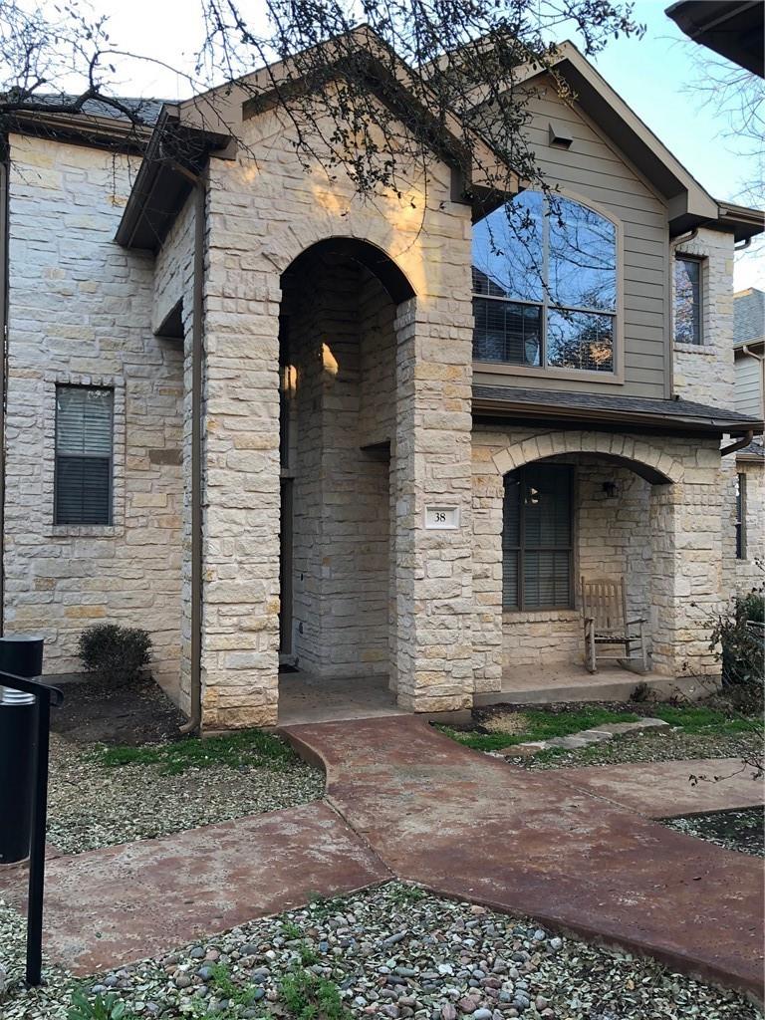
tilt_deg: +2.5
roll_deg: -0.9
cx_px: 382
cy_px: 510
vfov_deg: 63.4
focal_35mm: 28
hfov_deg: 49.7
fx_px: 825
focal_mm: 4
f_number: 1.8
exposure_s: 1/120
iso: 50
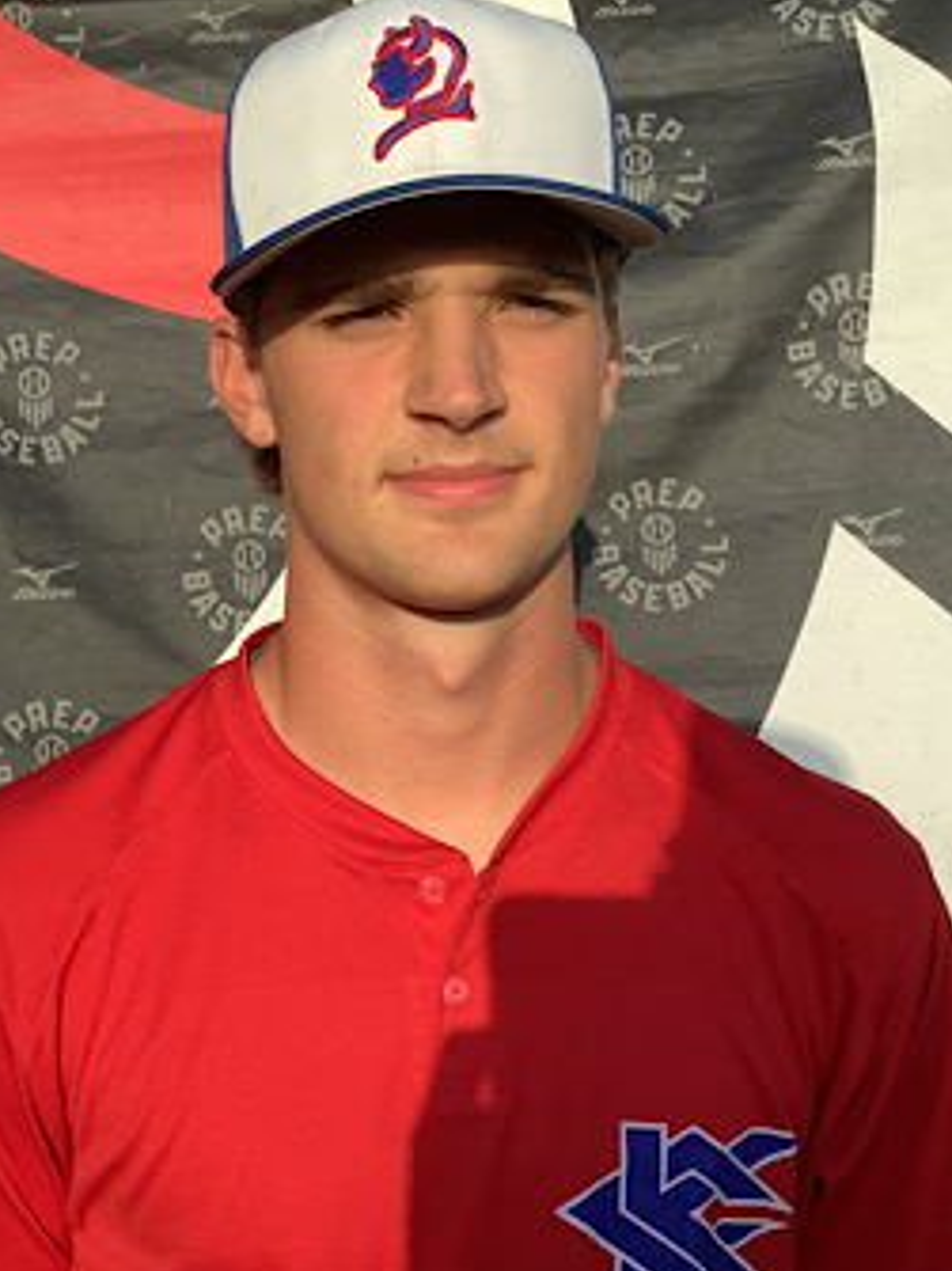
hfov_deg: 38.6
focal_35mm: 37
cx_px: 436
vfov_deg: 50.0
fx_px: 1358
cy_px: 721
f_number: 2.4
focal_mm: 3.3
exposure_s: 1/849
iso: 25
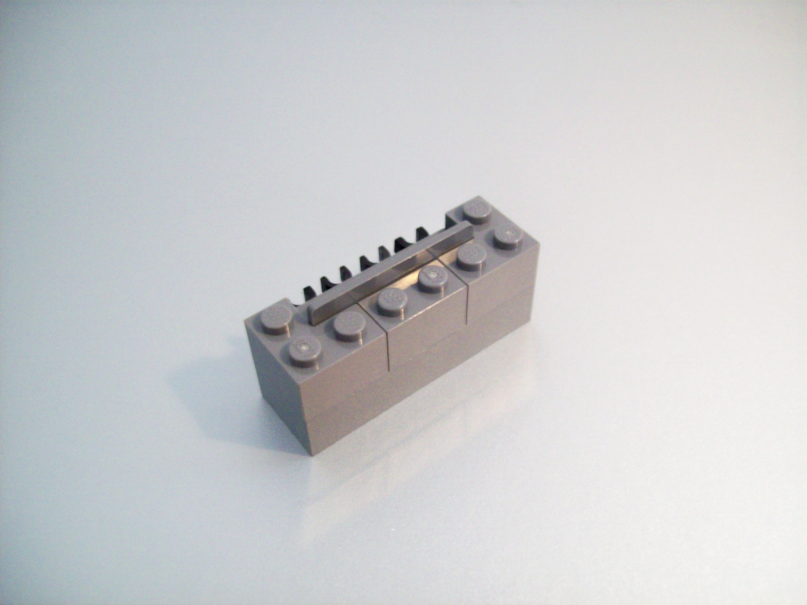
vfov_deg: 39.7
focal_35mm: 36
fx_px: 839
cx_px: 404
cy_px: 302
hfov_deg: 51.4
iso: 160
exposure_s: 1/11.9
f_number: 2.7
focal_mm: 6
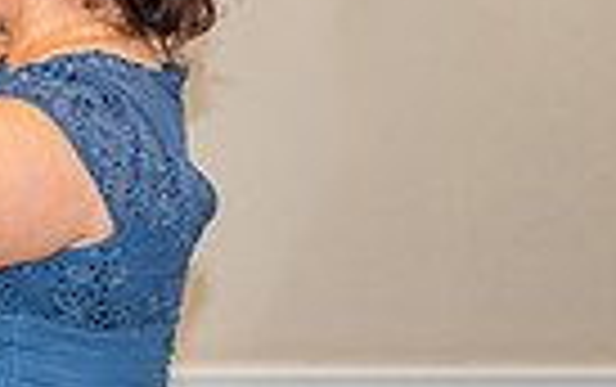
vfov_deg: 5.5
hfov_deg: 8.3
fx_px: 4051
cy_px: 223
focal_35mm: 241
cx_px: -629
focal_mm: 56
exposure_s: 1/200
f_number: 3.5
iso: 1250
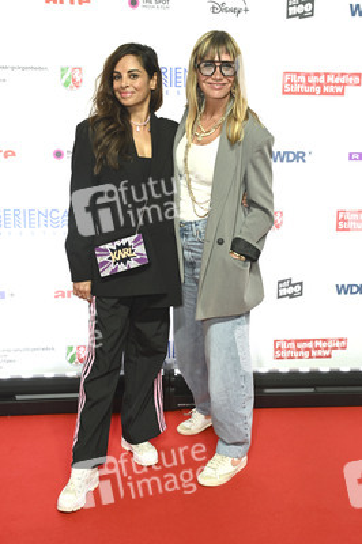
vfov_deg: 47.4
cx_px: 181
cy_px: 272
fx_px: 619
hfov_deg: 32.6
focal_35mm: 41
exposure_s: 1/200
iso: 1600
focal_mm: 41
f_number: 5
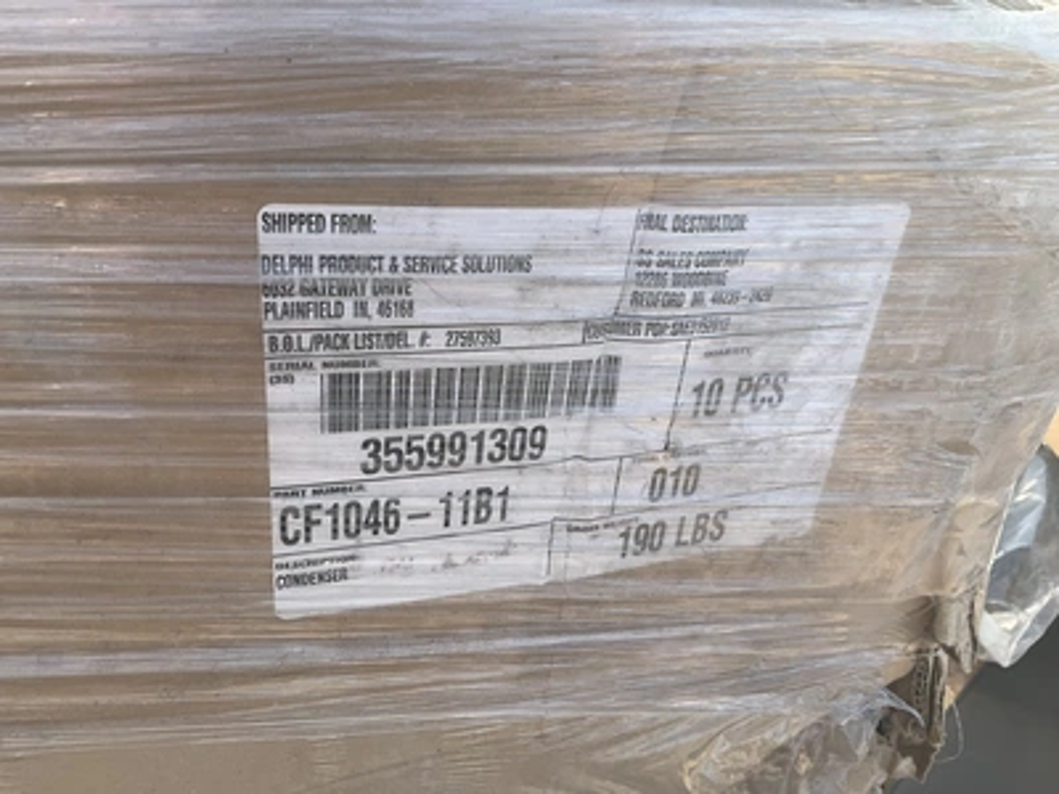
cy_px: 397
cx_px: 530
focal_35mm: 29
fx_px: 887
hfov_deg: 61.7
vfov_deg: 48.2
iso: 25
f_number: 1.8
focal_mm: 3
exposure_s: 1/409
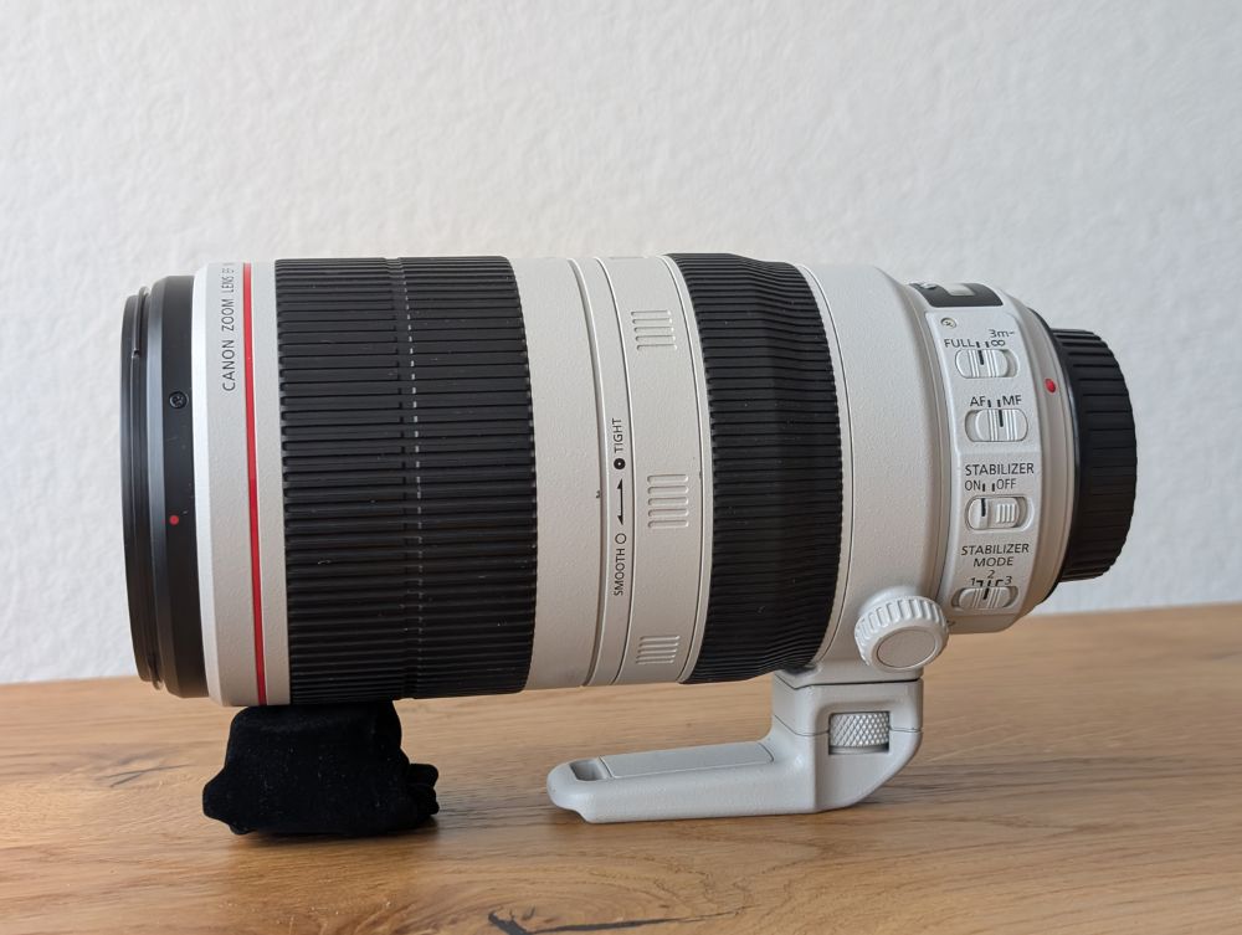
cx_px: 621
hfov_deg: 38.9
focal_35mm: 49
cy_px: 468
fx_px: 1761
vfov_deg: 29.7
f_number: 1.68
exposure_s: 1/93.8
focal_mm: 6.9
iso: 129
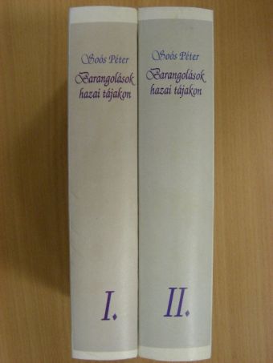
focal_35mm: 48
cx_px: 136
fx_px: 505
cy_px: 182
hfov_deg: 30.3
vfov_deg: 39.6
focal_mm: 8
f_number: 3.5
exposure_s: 1/27.8
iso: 200
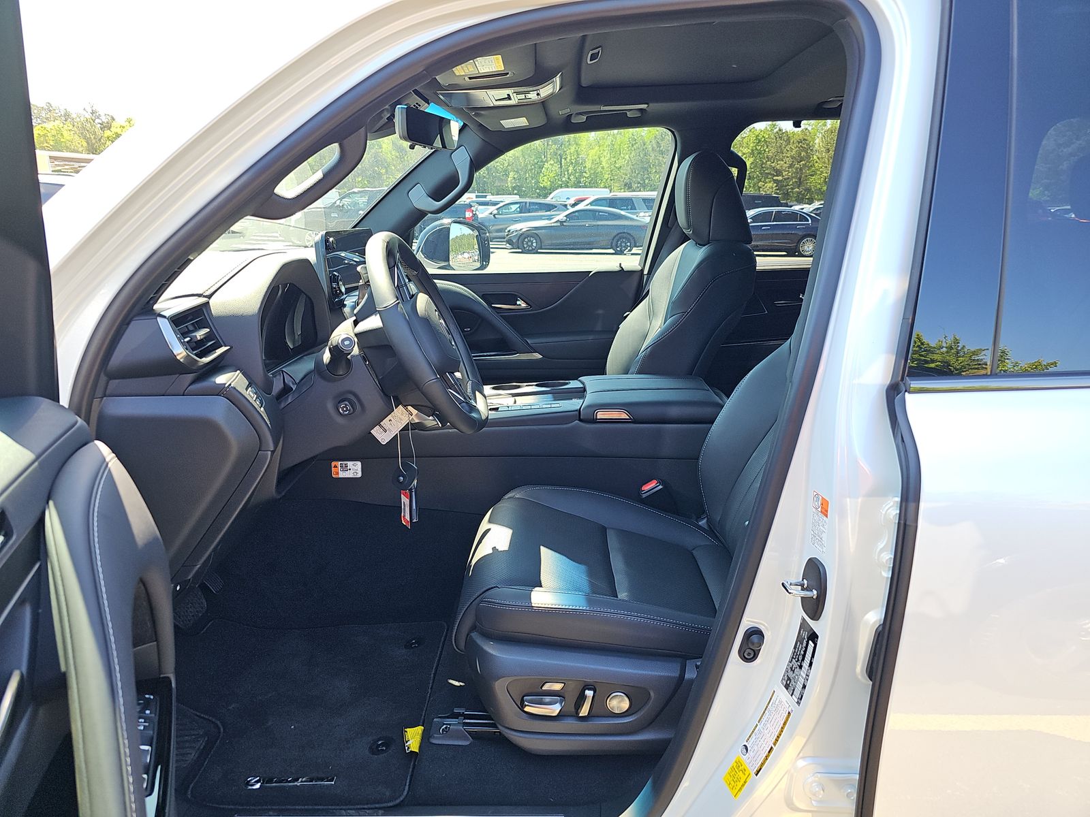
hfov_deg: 73.9
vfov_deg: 58.9
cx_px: 545
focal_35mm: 23
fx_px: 724
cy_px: 408
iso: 66
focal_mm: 6.3
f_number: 1.7
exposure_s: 1/59
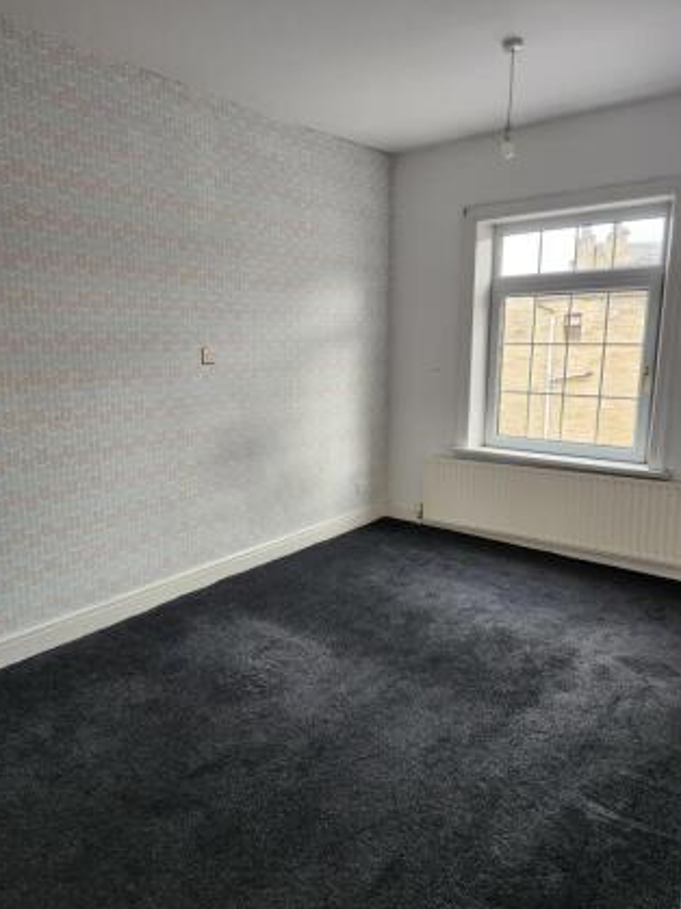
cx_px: 327
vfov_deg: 71.6
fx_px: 630
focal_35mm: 24
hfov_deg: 56.8
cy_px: 452
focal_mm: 5.4
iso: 200
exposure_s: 1/100
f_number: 1.8
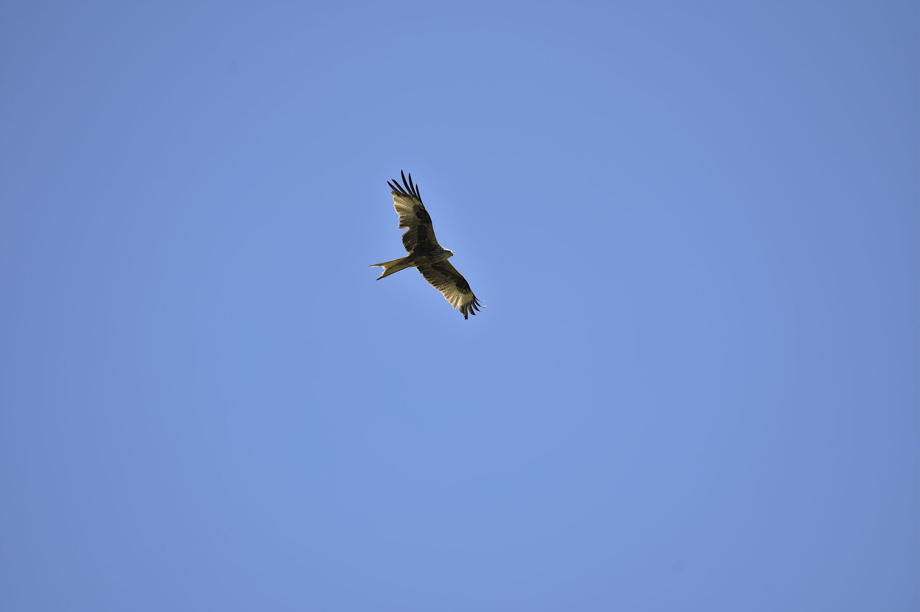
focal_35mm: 189
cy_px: 306
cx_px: 460
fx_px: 4827
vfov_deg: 7.3
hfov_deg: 10.9
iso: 200
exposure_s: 1/2000
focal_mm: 189
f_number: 5.6
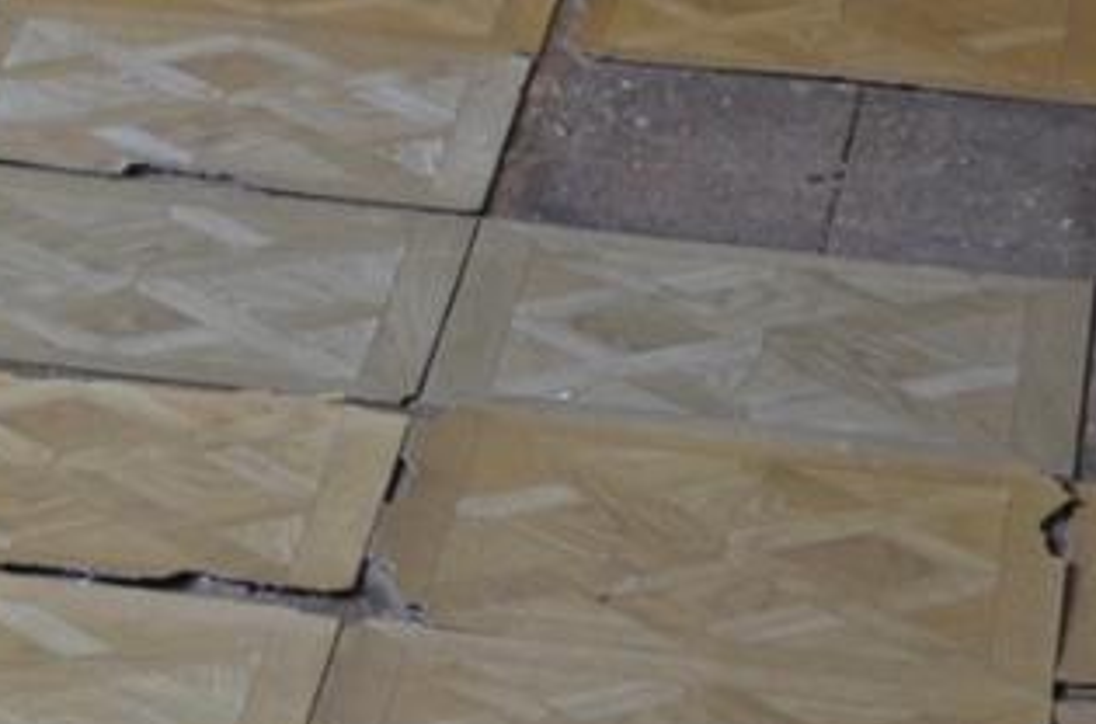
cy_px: 999
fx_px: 7600
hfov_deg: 8.1
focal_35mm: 250
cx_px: -498
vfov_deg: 5.4
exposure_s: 1/60
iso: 400
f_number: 4.5
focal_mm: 35
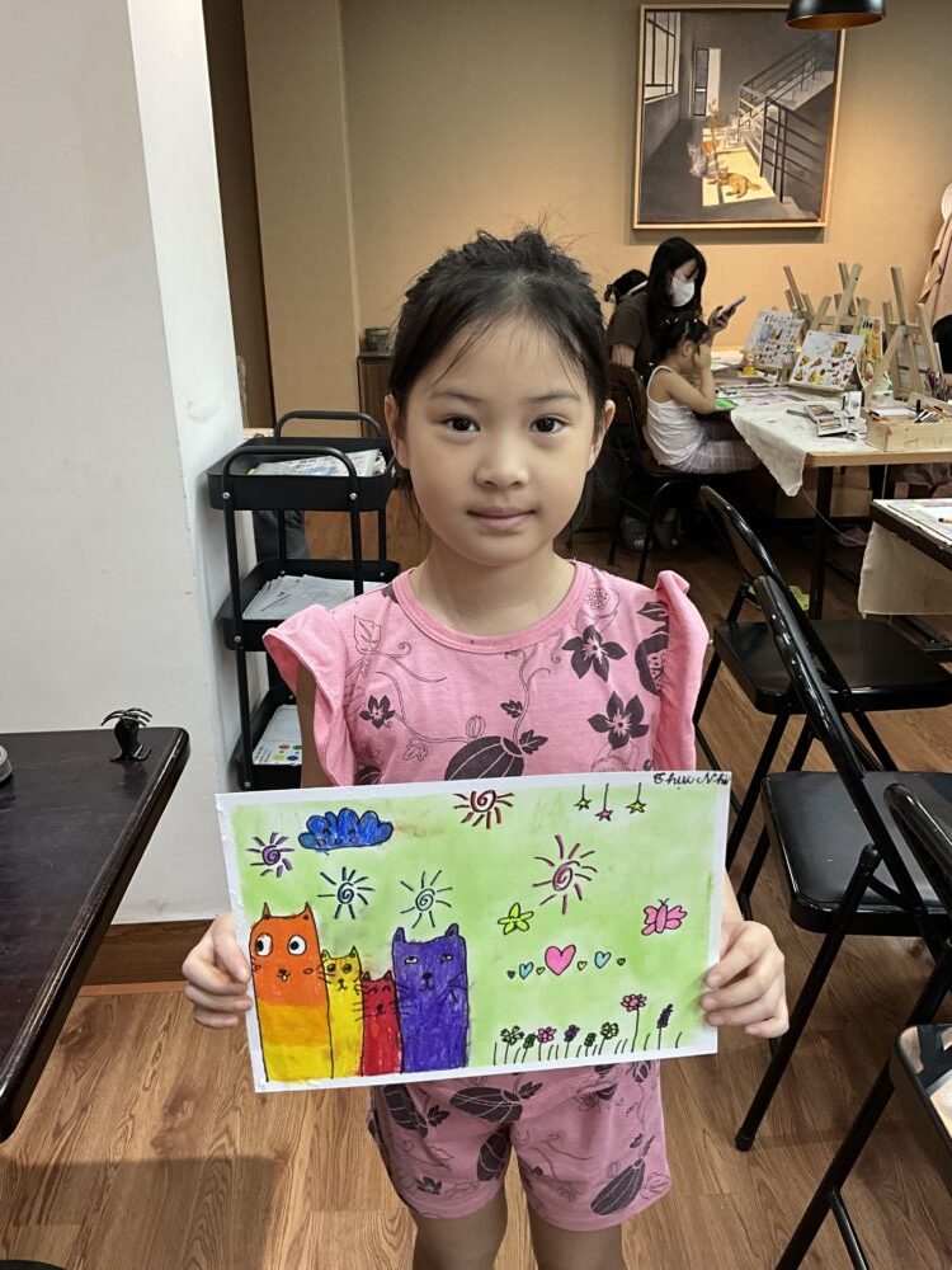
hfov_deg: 48.2
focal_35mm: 29
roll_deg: +0.8
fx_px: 1063
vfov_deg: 61.7
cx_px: 476
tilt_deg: -20.1
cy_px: 635
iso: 64
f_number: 1.8
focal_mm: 3
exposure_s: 1/89
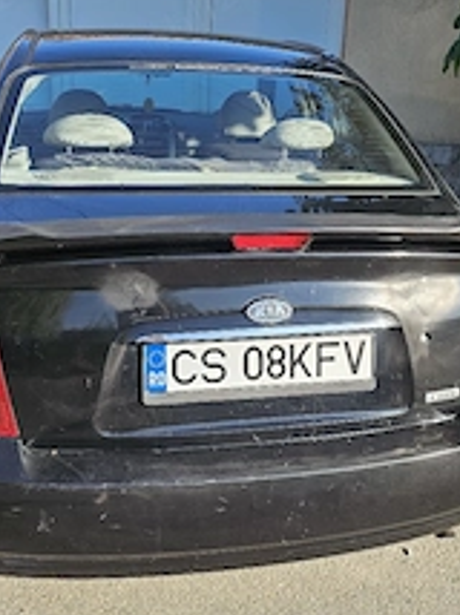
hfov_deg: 33.5
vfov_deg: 43.8
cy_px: 264
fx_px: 763
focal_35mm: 43
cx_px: 270
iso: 10
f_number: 1.7
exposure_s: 1/250
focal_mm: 6.3
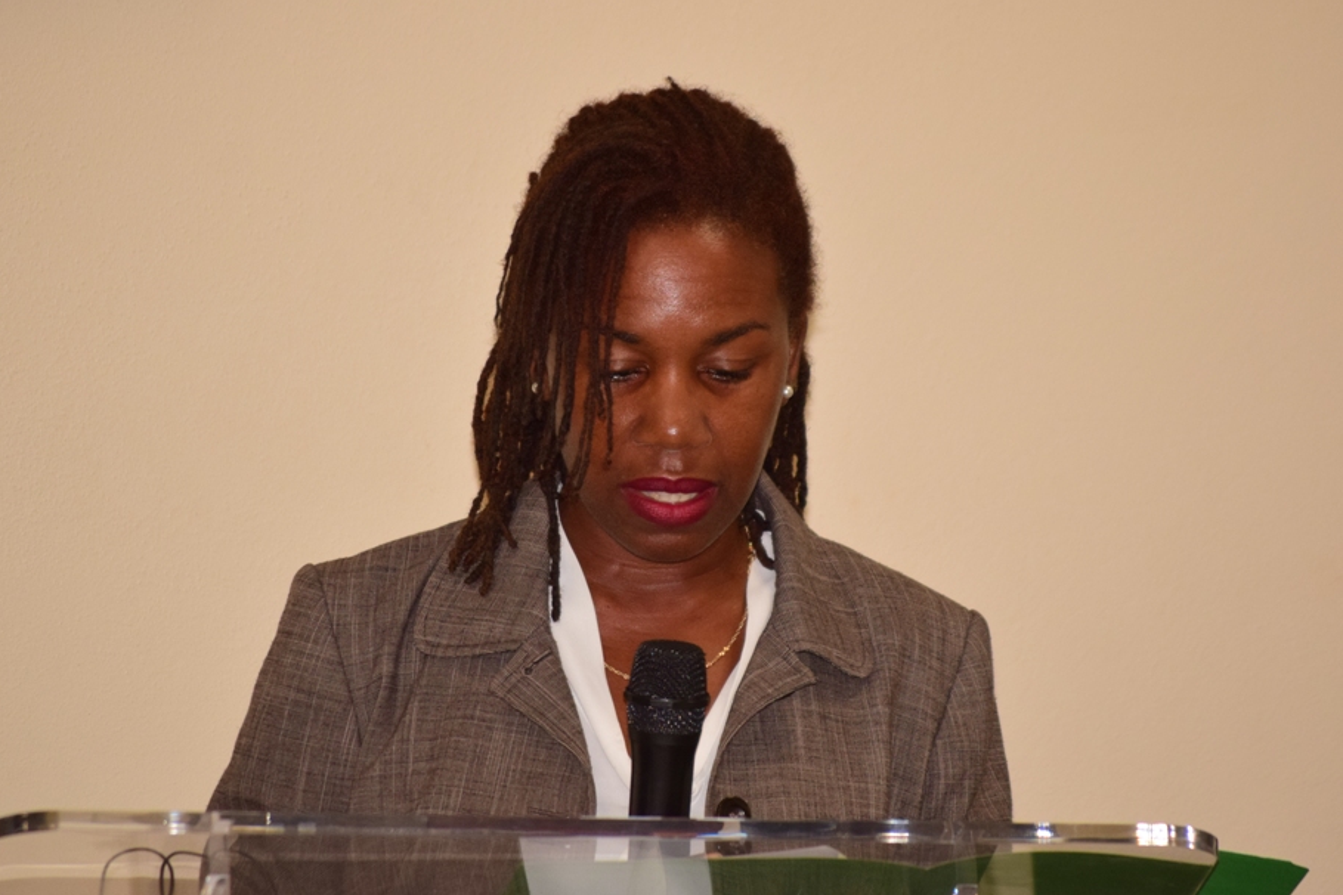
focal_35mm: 338
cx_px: 672
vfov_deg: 4.1
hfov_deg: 6.1
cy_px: 416
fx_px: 12608
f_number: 5.6
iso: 800
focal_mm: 200
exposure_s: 1/160
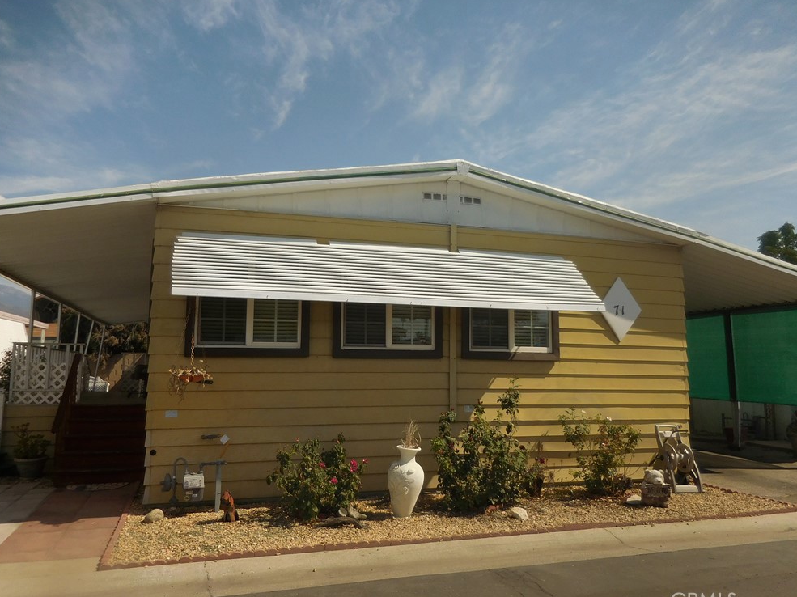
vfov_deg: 53.0
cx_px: 389
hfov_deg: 67.3
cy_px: 301
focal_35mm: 26
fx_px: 598
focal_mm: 4.5
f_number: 6.6
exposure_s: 1/800
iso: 125
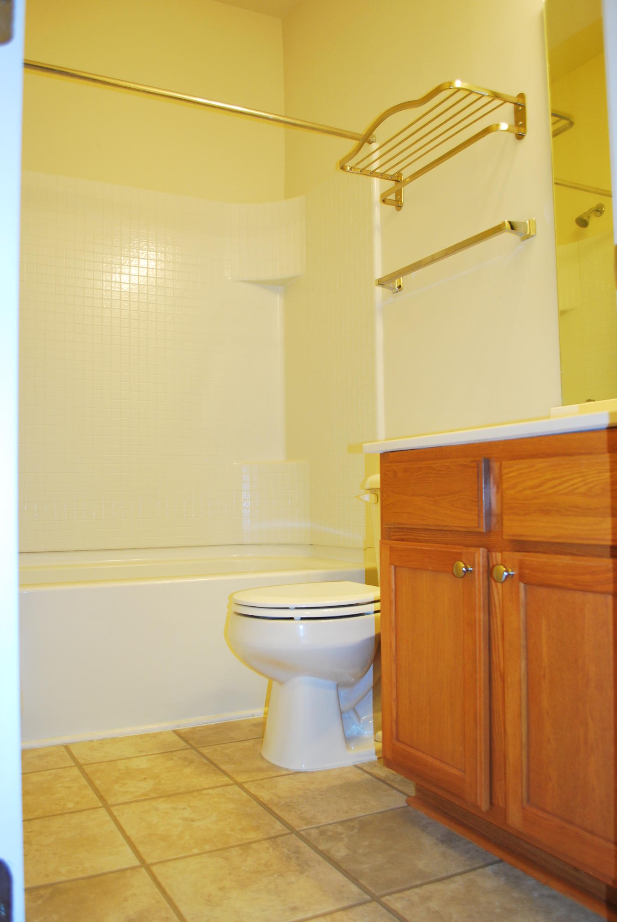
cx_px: 308
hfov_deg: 43.7
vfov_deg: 61.9
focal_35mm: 30
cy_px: 461
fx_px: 769
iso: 400
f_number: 3.8
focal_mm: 20
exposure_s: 1/25
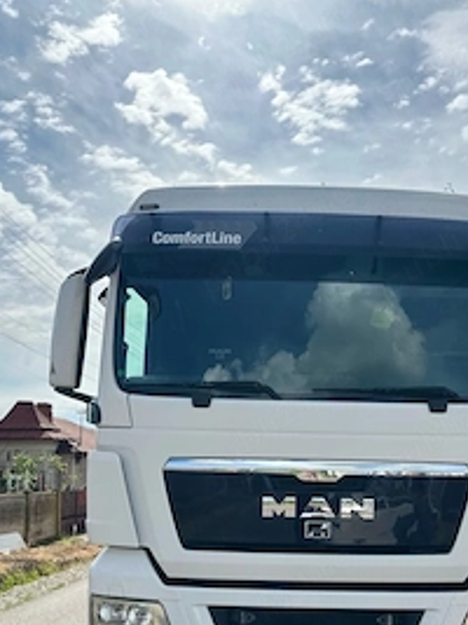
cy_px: 449
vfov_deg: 49.8
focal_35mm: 36
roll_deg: -0.1
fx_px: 649
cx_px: 323
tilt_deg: +2.0
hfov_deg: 39.0
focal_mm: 6.86
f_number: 1.78
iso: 80
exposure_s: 1/10753
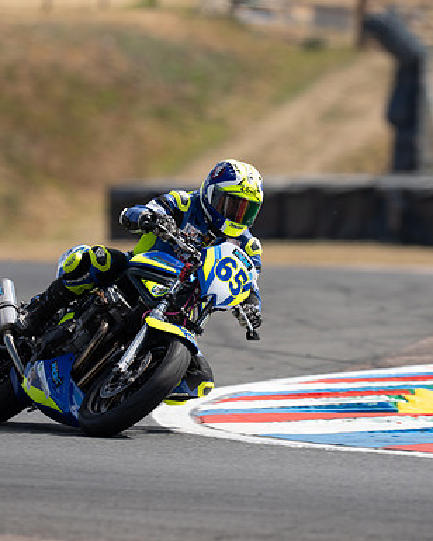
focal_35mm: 566
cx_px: 235
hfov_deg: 2.7
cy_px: 270
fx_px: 9067
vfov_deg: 3.4
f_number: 4.5
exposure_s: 1/500
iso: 64
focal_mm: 400
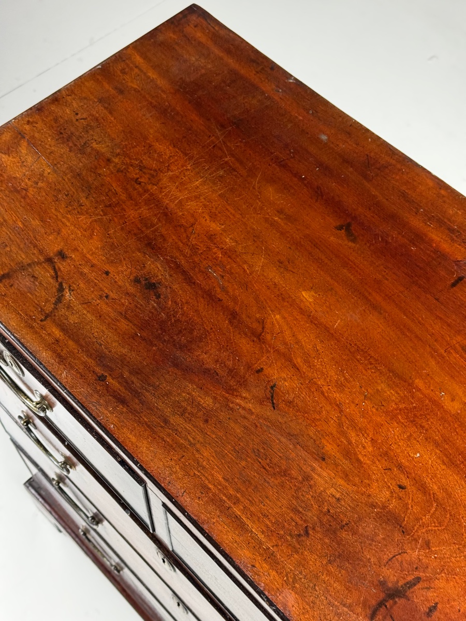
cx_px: 233
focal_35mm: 48
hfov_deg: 30.3
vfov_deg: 39.7
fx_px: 862
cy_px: 310
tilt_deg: -58.6
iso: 250
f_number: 1.78
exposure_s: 1/33
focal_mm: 6.76
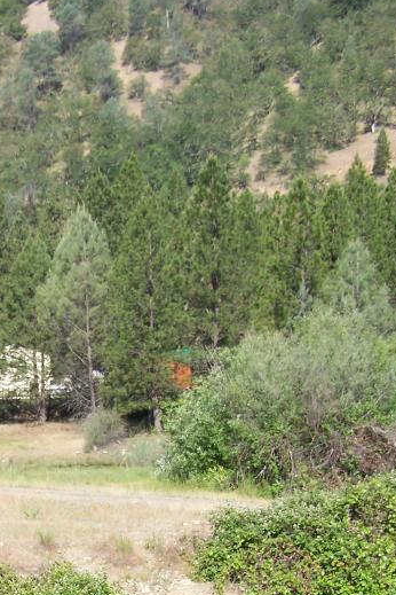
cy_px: 546
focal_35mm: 78
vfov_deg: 25.1
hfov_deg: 17.0
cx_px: -18
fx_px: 1287
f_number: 4
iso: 64
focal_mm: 6.3
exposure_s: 1/320
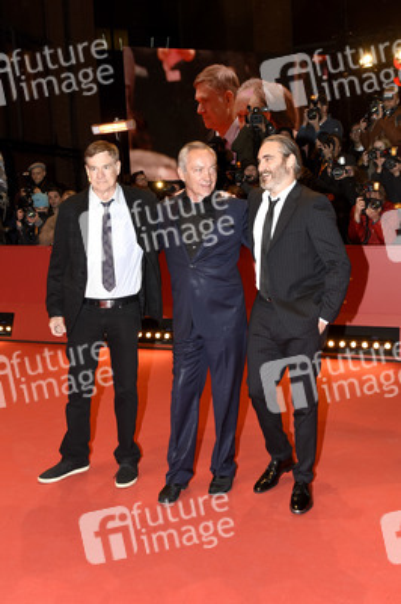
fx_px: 502
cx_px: 200
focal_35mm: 30
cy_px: 302
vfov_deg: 62.0
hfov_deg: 43.5
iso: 640
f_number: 5
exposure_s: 1/250
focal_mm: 20
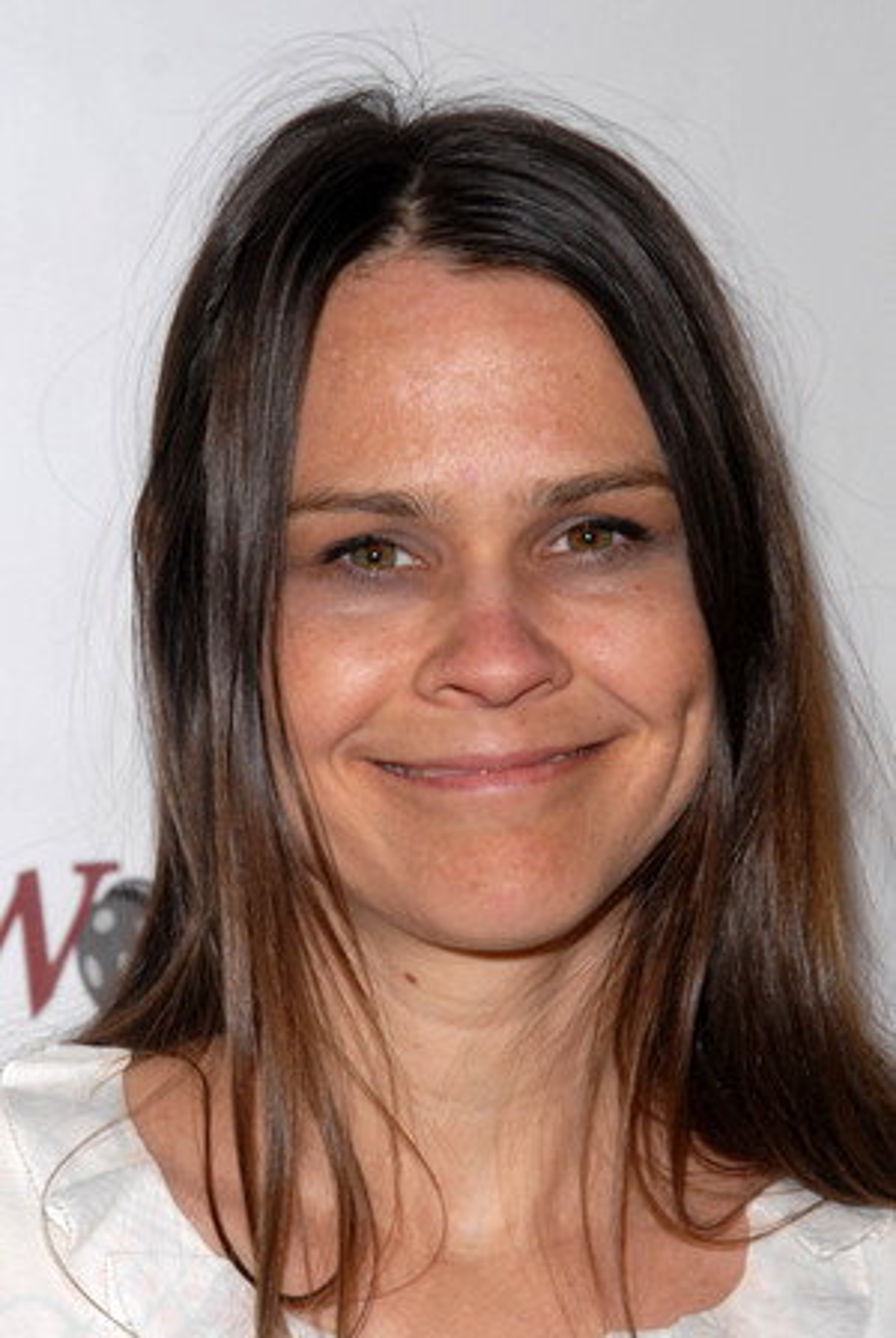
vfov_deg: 14.4
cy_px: 669
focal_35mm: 142
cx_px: 448
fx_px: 5303
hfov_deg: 9.7
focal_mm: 95
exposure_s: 1/250
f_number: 8
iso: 400
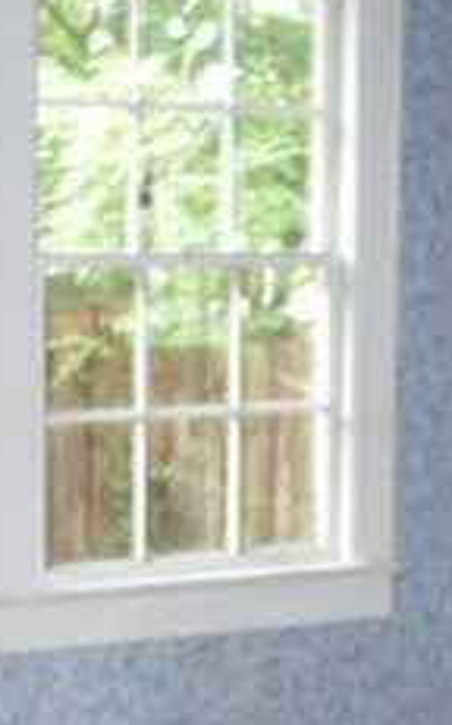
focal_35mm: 103
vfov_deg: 20.2
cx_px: 229
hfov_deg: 12.7
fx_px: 2034
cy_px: 436
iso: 400
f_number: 2.8
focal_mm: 5.8
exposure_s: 1/30
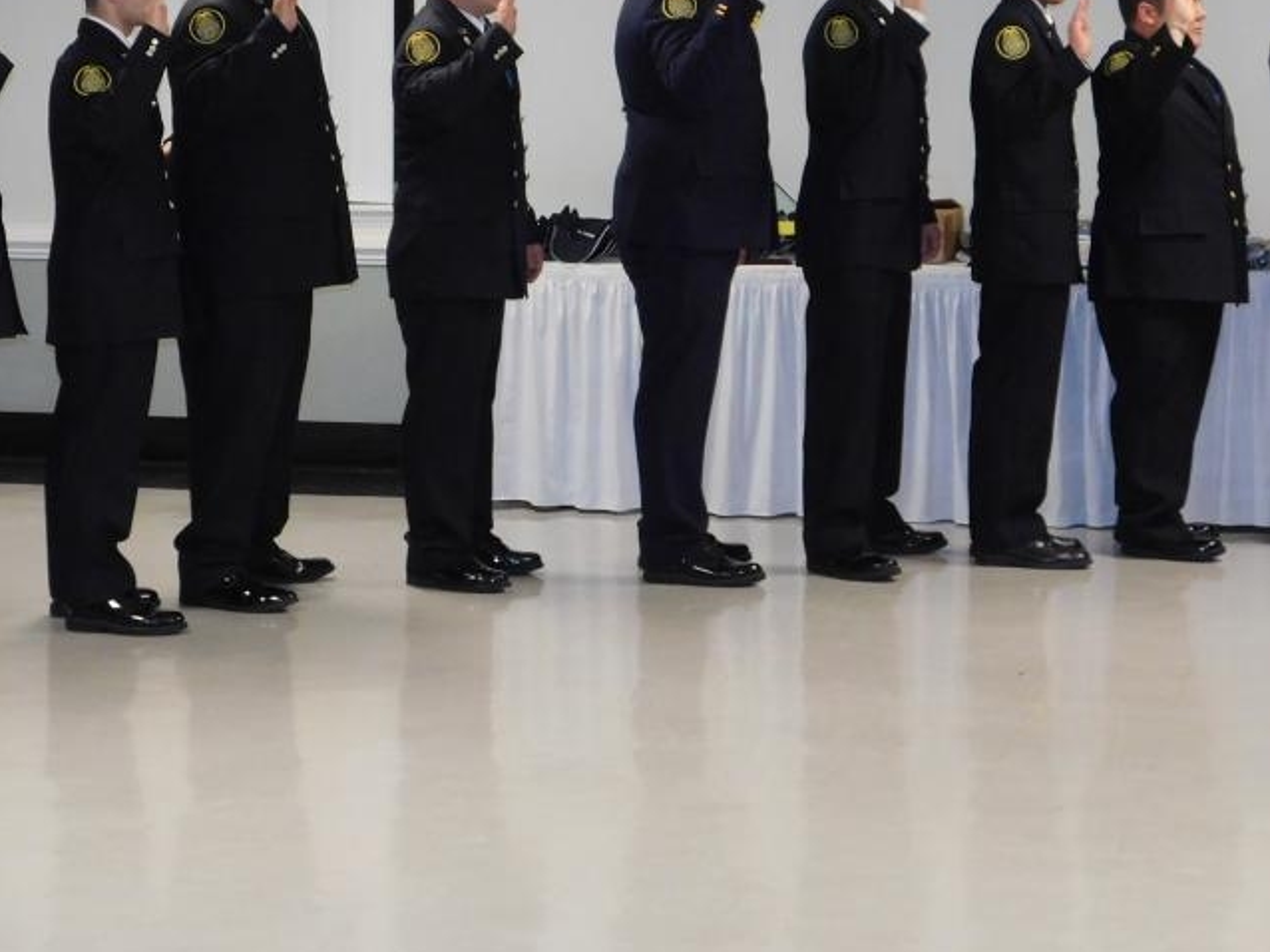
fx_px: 3887
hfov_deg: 18.5
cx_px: 506
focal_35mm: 106
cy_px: 197
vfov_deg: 13.9
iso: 450
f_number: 4.2
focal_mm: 11.7
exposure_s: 1/30
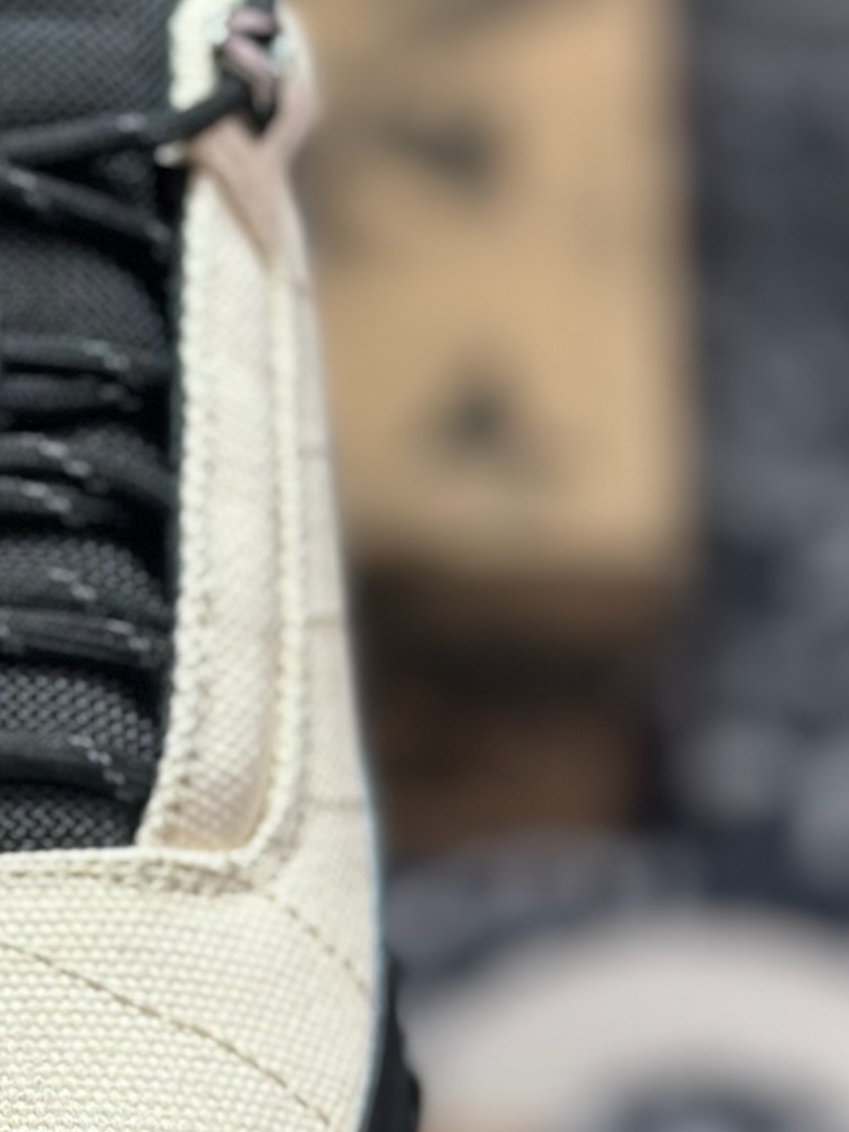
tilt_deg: -54.2
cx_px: -101
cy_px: 707
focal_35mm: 123
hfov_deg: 11.8
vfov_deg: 16.0
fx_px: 4023
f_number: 1.78
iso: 80
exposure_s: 1/864
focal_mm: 6.86
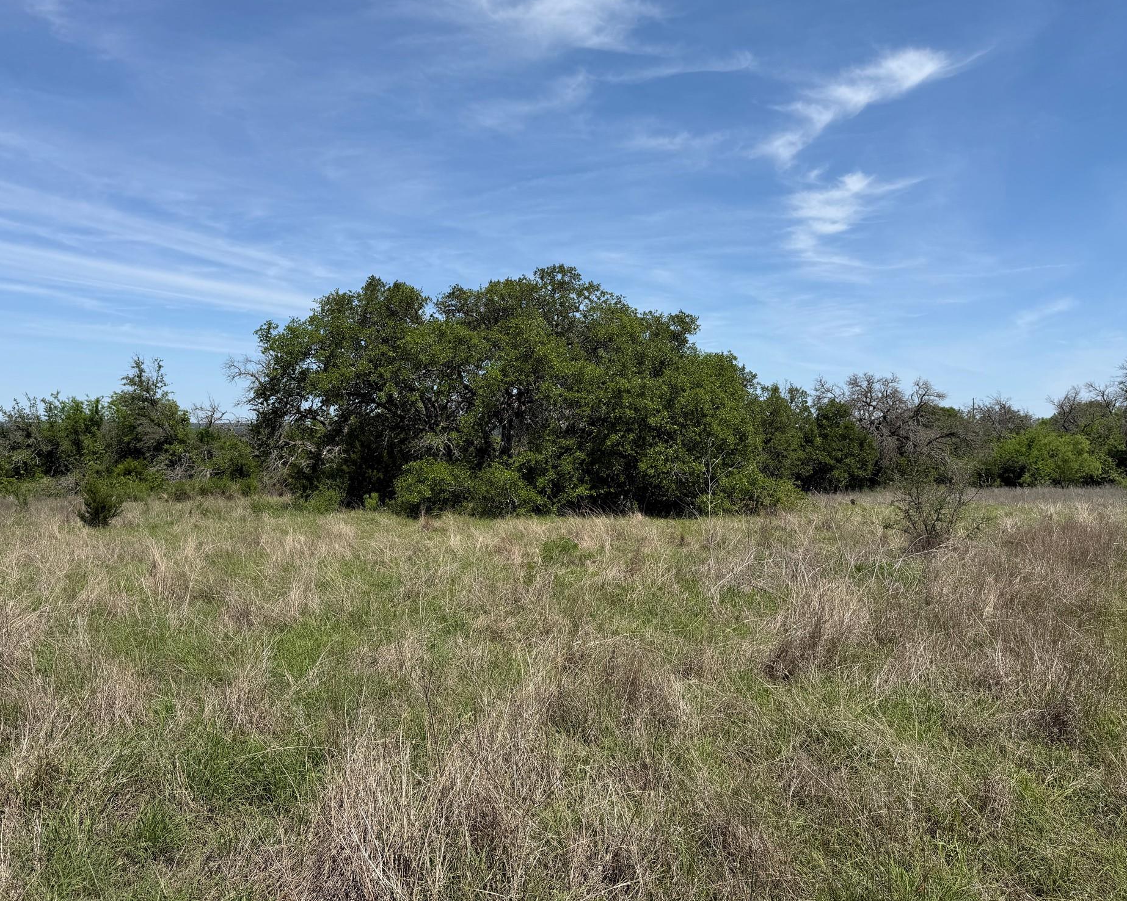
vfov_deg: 54.9
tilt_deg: +1.6
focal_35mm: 26
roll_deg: +0.6
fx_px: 867
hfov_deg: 66.0
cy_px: 435
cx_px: 527
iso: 80
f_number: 1.78
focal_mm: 6.76
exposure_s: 1/5714
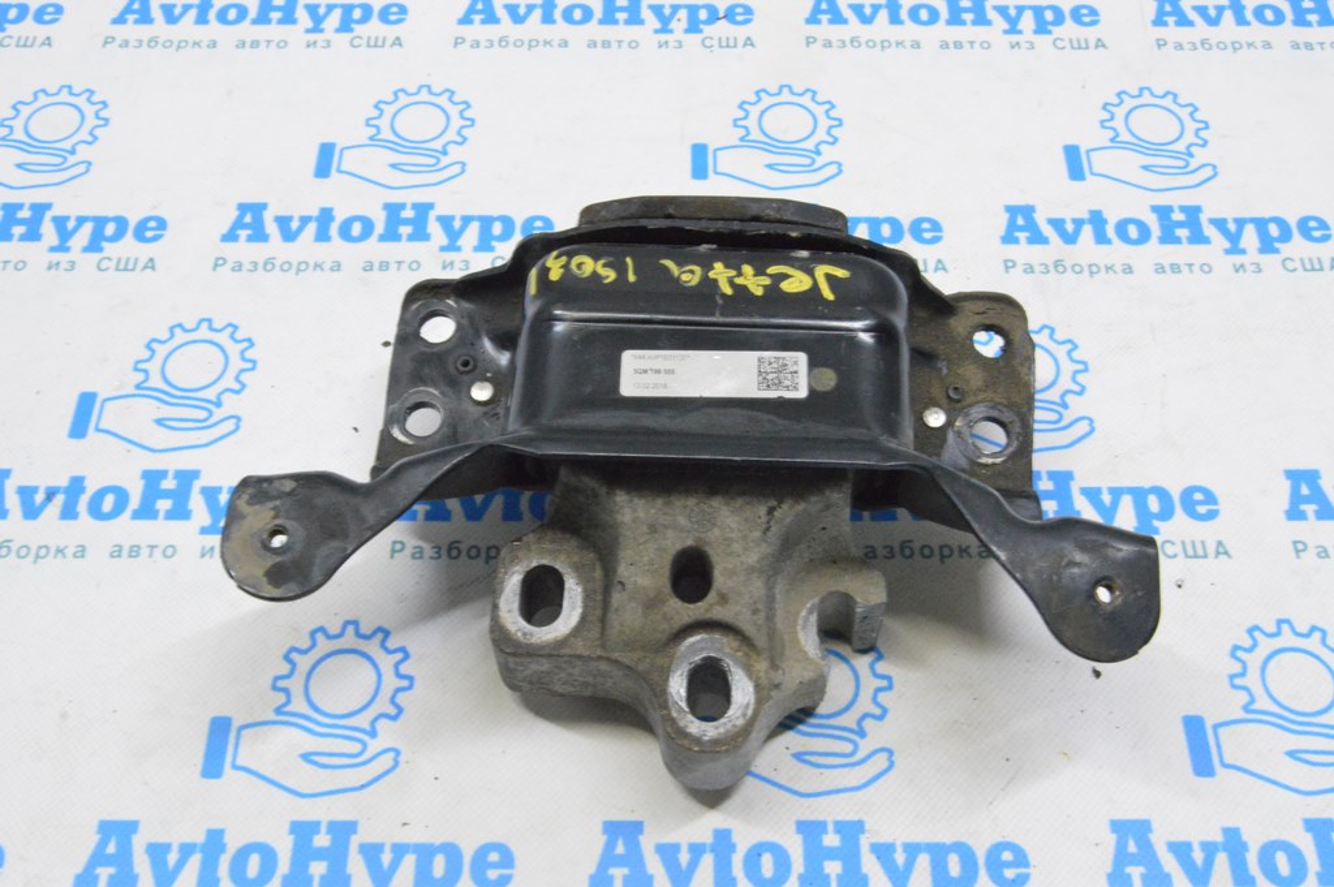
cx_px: 667
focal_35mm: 39
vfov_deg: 34.2
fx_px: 1444
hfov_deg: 49.6
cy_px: 444
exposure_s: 1/20
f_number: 20
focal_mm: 26
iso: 6400
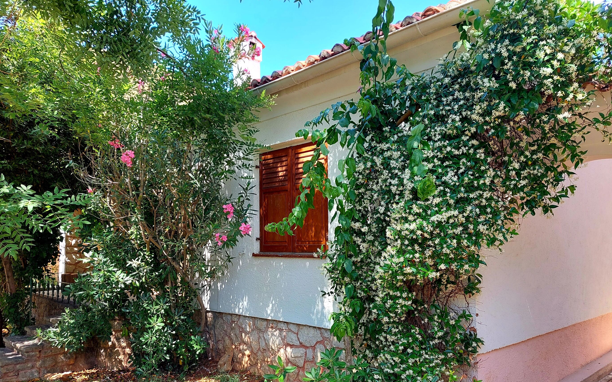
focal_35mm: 26
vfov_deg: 47.3
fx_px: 434
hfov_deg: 70.4
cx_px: 307
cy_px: 232
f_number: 1.8
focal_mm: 5.23
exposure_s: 1/179
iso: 40
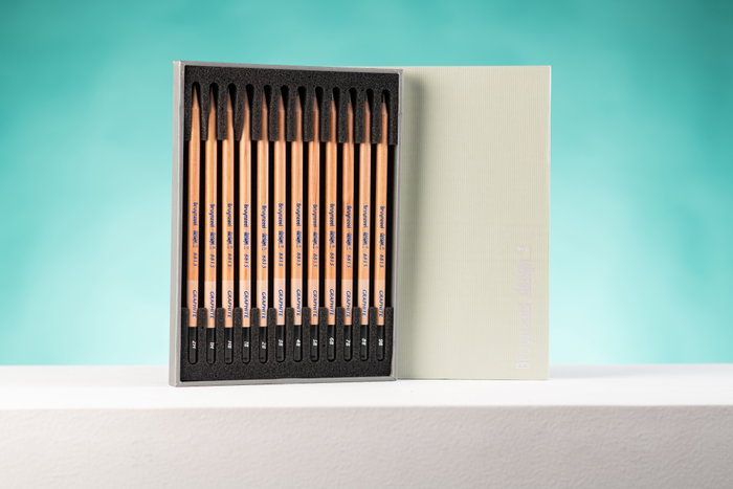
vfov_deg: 16.1
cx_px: 366
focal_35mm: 85
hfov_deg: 23.9
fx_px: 1731
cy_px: 244
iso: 125
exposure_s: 1/125
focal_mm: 85
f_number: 5.6
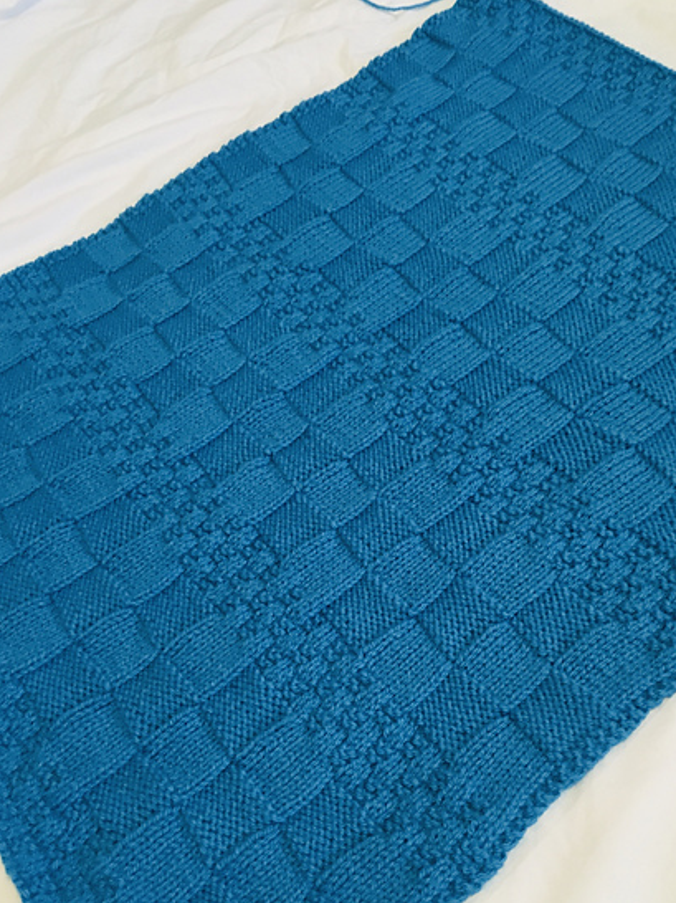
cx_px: 375
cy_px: 516
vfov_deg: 53.8
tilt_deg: -56.7
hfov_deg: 41.7
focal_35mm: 34
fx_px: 886
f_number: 2.2
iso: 200
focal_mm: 4.15
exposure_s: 1/17
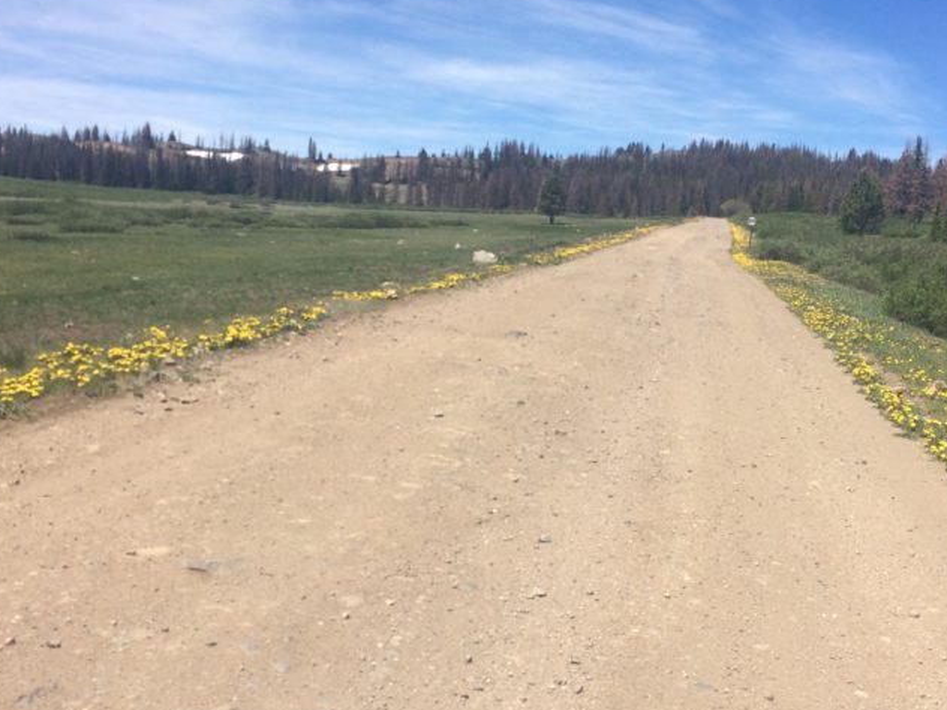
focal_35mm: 47
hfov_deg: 40.2
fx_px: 1286
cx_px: 577
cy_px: 313
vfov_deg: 30.9
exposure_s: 1/2053
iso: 32
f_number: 2.2
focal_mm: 4.15
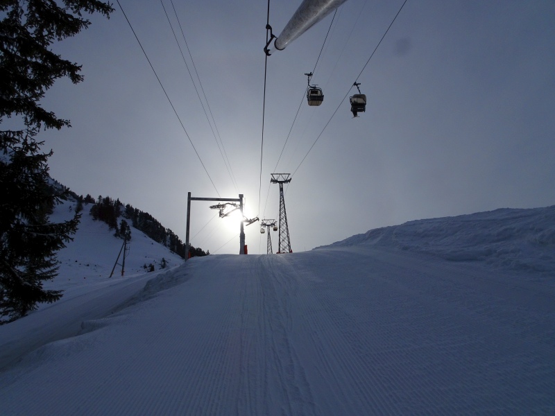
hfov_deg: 71.6
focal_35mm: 24
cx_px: 278
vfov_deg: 56.8
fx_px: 385
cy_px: 208
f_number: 6.3
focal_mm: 4.1
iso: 80
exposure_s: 1/2000
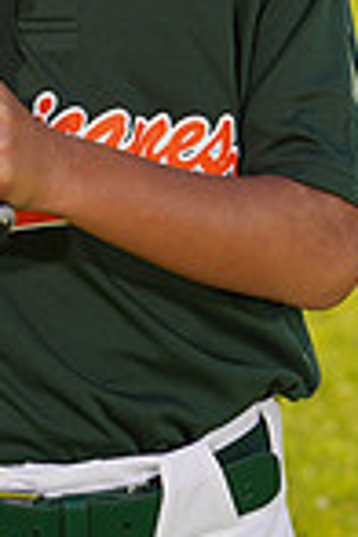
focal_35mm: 394
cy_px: -234
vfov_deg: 5.2
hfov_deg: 3.5
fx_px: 5877
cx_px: 141
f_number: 9
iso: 80
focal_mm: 100
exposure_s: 1/160
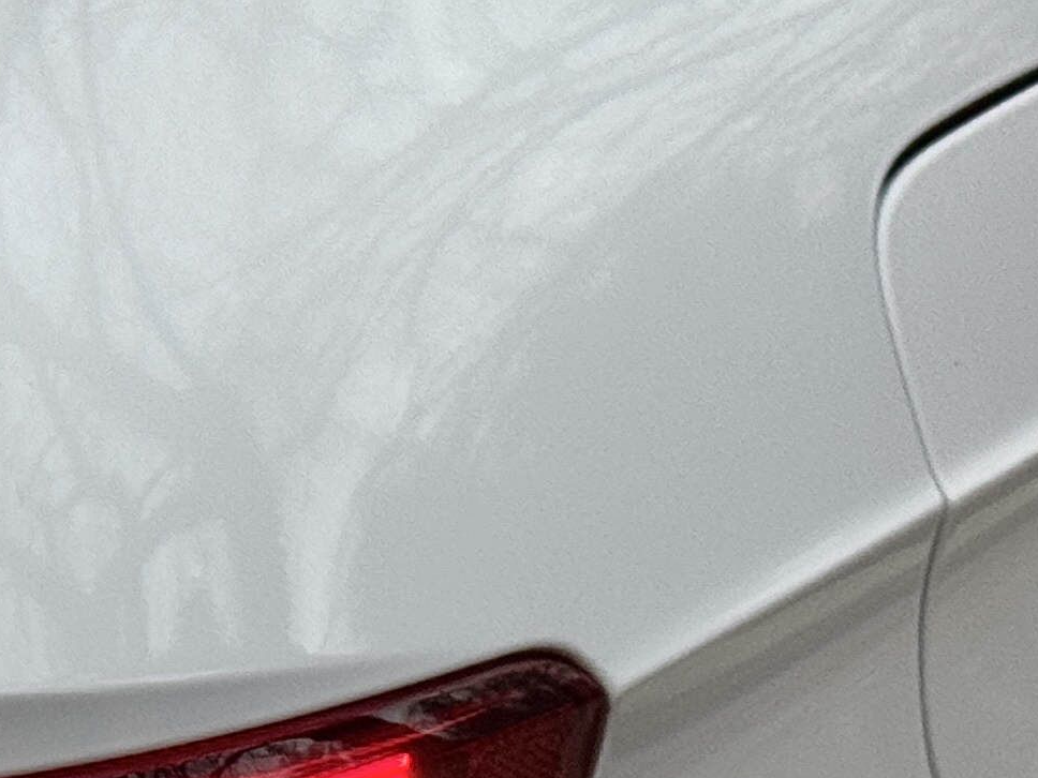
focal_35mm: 200
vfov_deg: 7.3
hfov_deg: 9.4
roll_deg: +1.8
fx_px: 5997
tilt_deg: -26.9
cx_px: -932
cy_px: 1311
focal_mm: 6.76
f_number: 1.78
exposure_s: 1/121
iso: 50
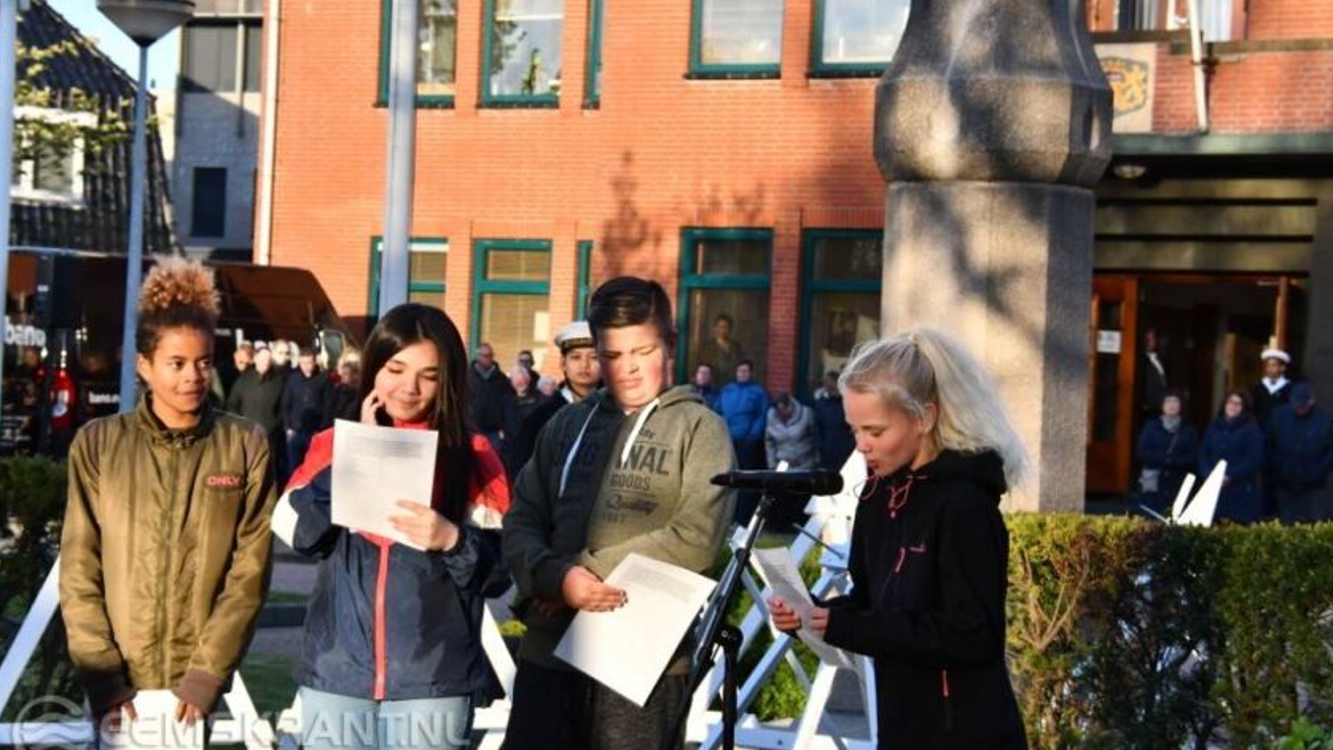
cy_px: 334
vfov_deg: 10.6
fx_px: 4030
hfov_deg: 18.8
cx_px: 665
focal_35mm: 114
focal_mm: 72
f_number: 9
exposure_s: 1/500
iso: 1000
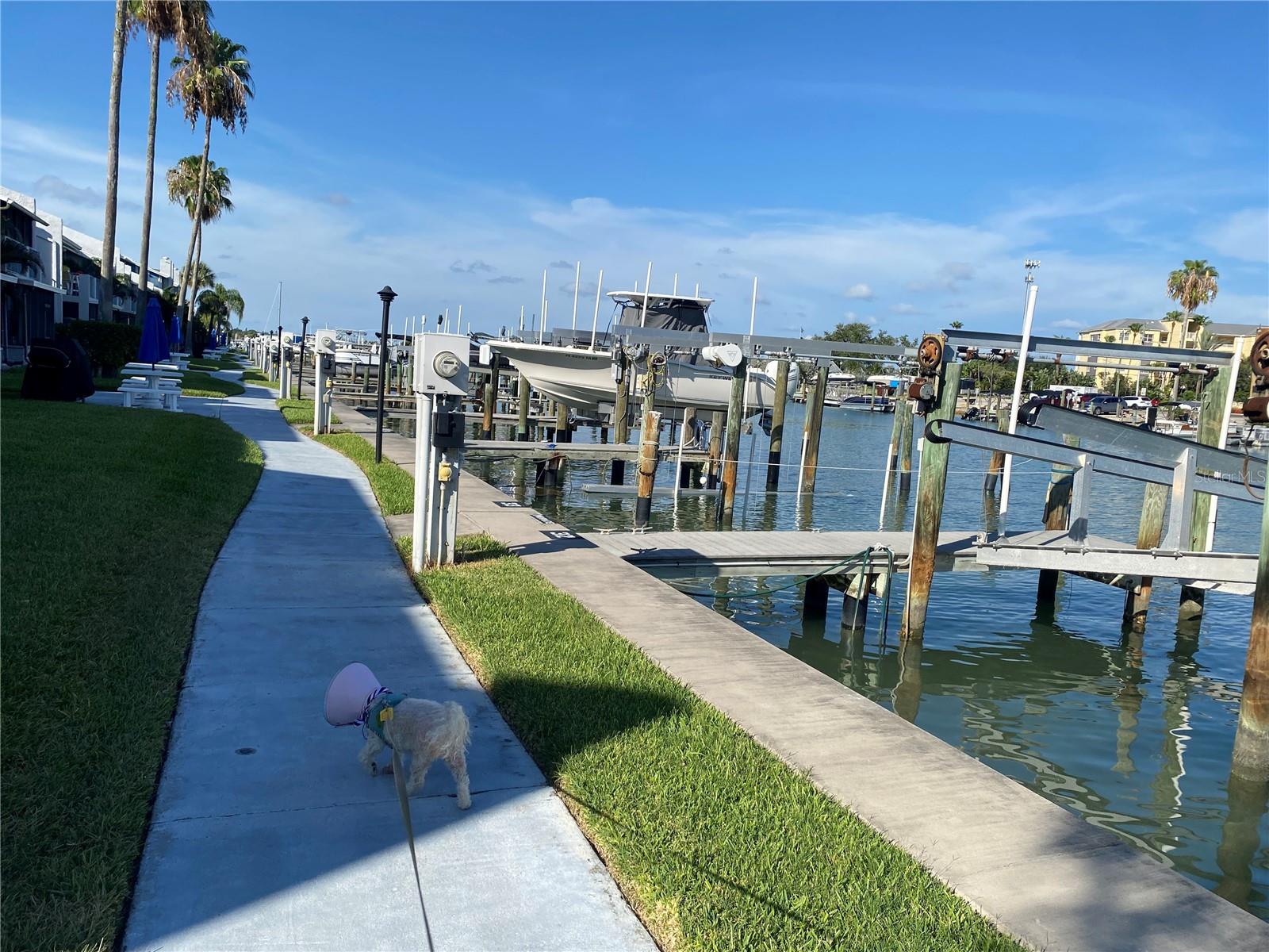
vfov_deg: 53.1
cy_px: 476
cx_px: 634
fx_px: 953
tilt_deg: -5.5
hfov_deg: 67.3
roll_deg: -4.1
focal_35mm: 26
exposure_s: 1/3497
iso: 32
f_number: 1.8
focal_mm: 4.25
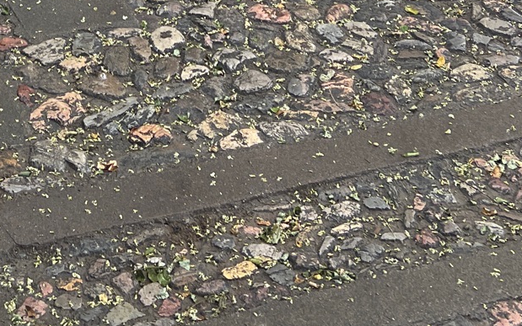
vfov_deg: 12.2
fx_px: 1266
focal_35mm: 89
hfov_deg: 22.9
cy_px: -410
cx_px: 100
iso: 50
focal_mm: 5.7
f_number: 1.5
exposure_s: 1/139
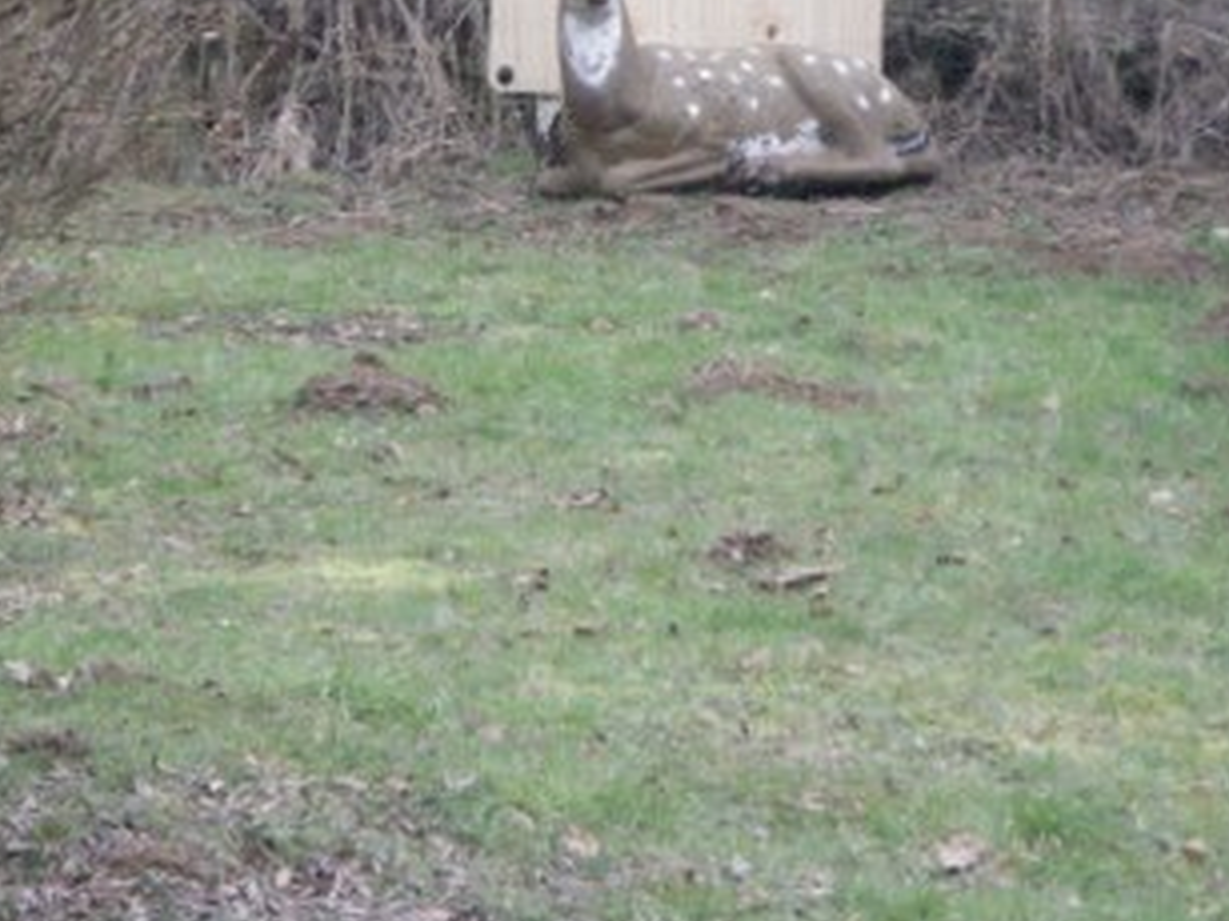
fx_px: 10363
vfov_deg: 5.1
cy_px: 120
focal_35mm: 292
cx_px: 544
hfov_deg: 6.8
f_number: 5.5
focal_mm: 25
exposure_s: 1/250
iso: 500
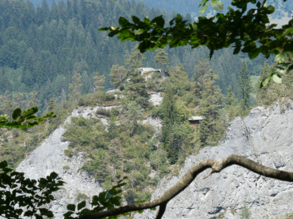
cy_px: 110
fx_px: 2386
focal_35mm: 282
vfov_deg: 5.3
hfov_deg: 7.0
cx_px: 146
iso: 80
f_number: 5.7
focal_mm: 50.5
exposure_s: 1/200
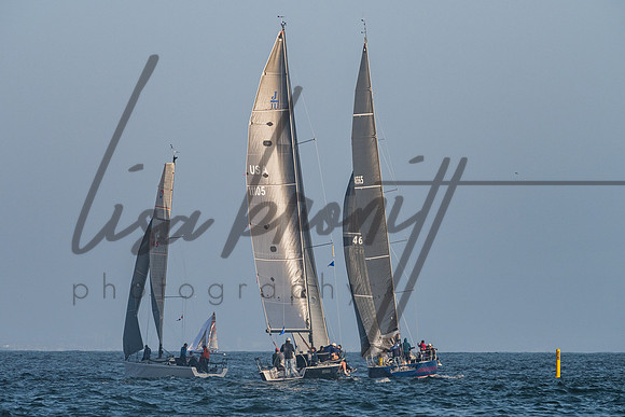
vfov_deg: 4.8
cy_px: 204
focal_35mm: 285
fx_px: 4955
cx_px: 315
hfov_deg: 7.2
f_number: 8
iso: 400
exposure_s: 1/800
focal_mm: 200
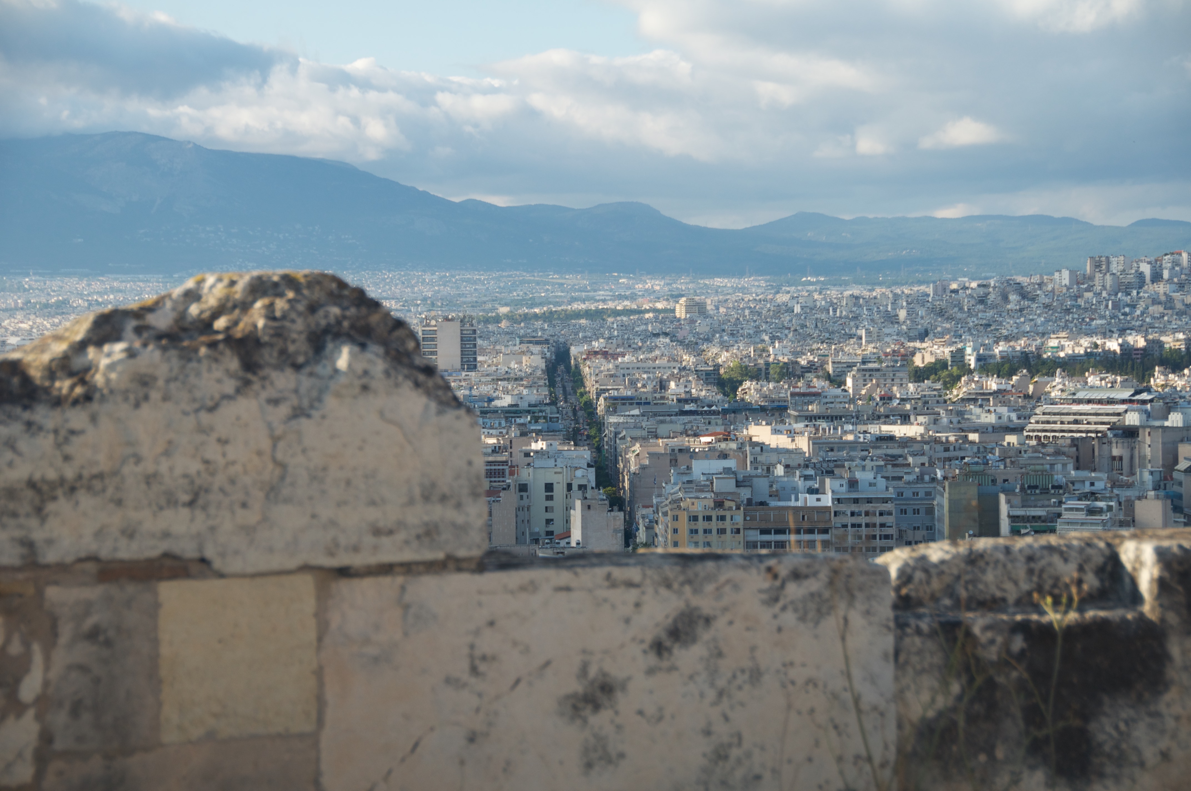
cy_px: 396
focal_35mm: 112
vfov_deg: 12.1
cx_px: 596
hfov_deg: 18.2
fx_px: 3717
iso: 200
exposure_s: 1/640
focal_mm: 75
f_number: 6.3
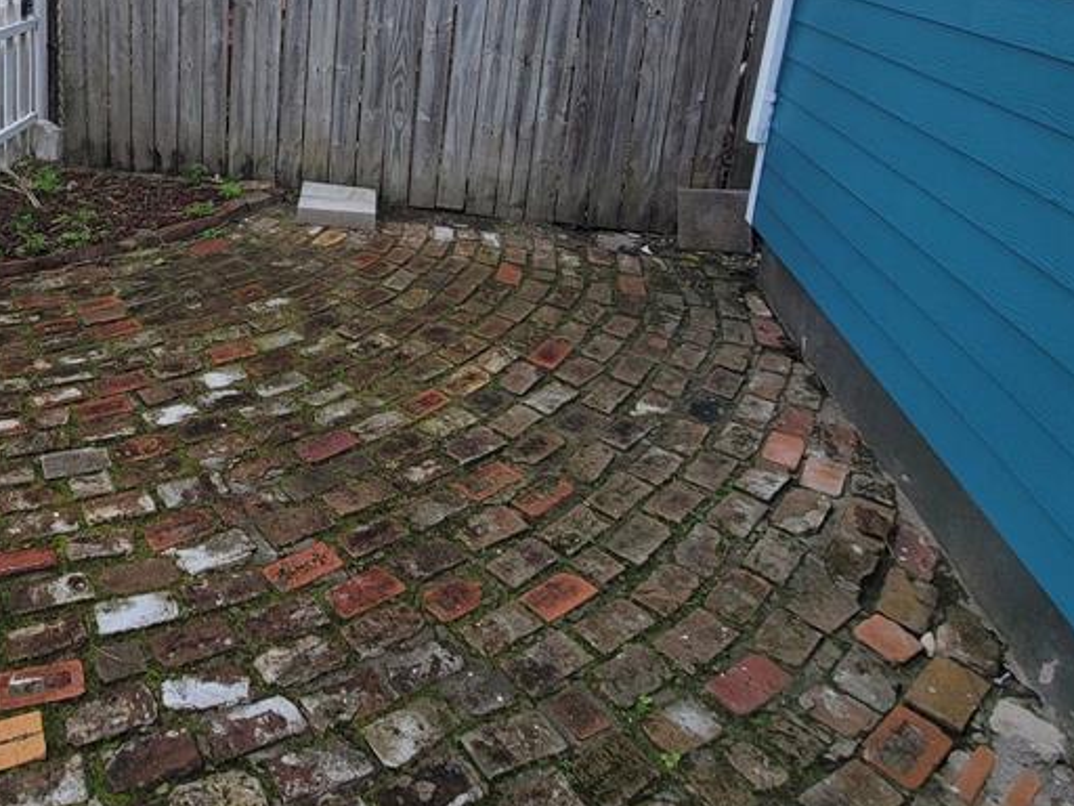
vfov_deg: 47.9
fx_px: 807
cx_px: 145
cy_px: 88
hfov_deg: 59.2
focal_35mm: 26
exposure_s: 1/516
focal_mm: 2.2
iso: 64
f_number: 2.2
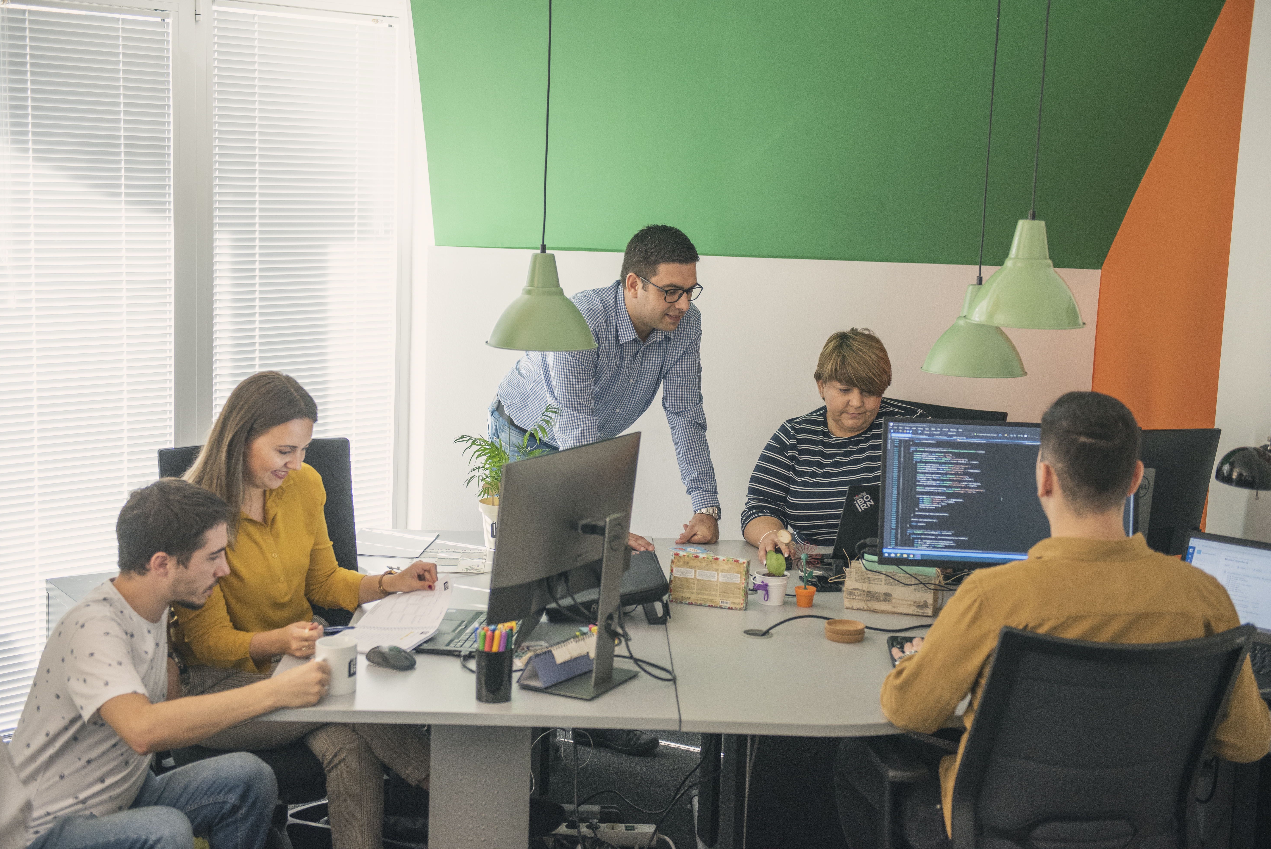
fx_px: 1801
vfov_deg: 26.5
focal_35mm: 51
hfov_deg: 38.9
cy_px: 419
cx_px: 625
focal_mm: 50
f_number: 2.8
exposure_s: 1/250
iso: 1250
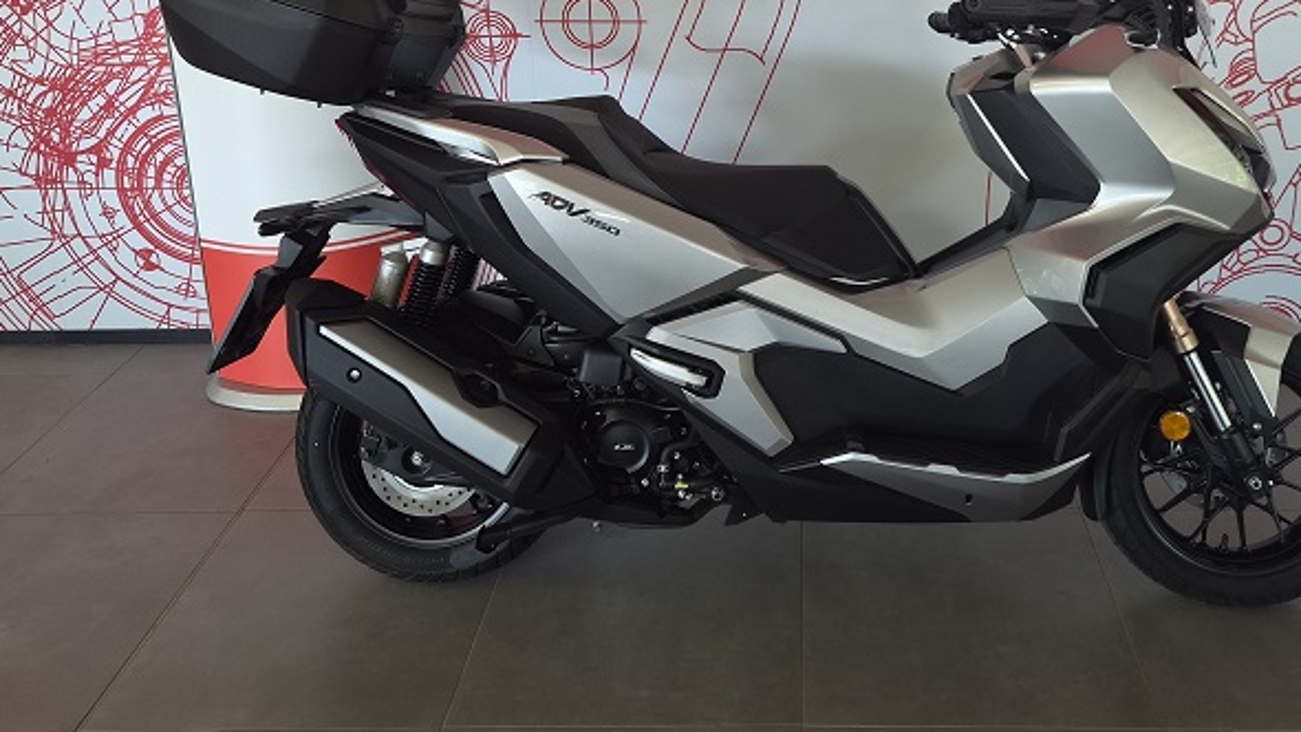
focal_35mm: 34
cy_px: 126
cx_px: 814
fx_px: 1173
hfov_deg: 57.3
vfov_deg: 33.5
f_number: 1.8
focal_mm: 5.4
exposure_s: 1/180
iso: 200
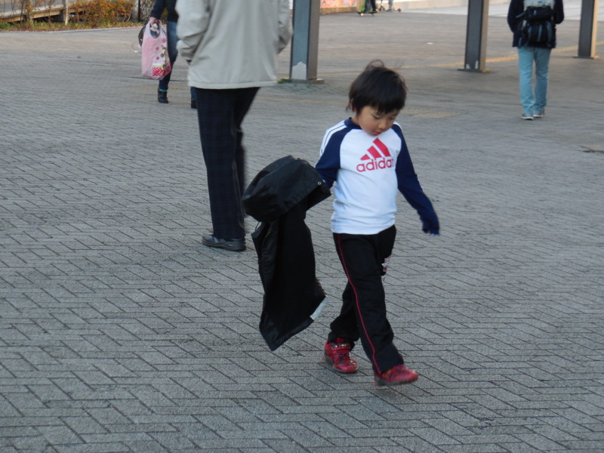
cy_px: 226
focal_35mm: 109
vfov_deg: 13.6
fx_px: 1902
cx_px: 302
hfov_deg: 18.0
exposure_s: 1/60
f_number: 4.8
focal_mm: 19.4
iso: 200
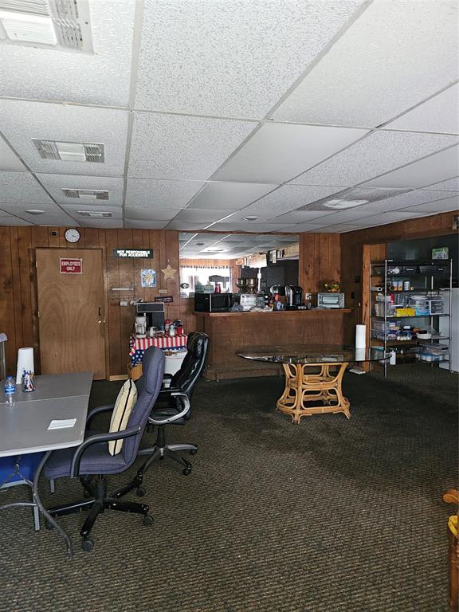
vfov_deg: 73.9
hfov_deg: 58.9
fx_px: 407
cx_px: 230
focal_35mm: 23
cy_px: 306
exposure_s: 1/9.99
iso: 200
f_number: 1.7
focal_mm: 6.3
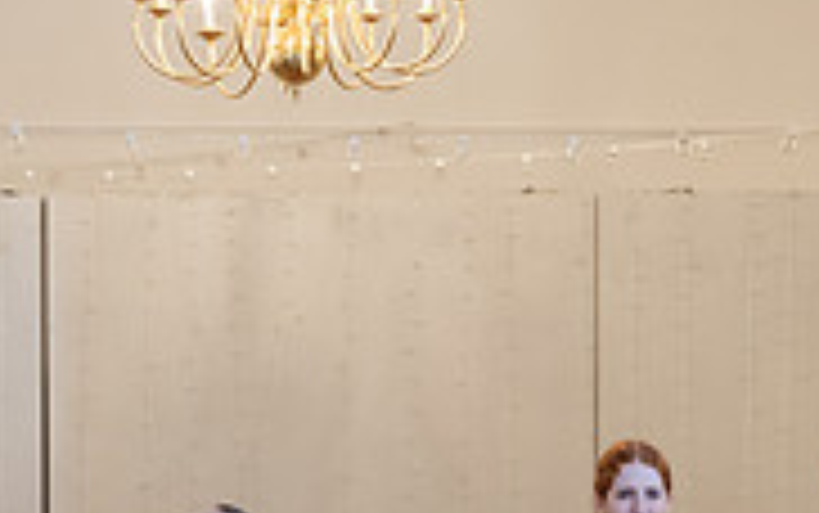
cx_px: 427
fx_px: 4400
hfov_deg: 10.6
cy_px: 703
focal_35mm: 197
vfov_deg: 6.6
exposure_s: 1/200
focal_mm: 56
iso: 1600
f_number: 2.8
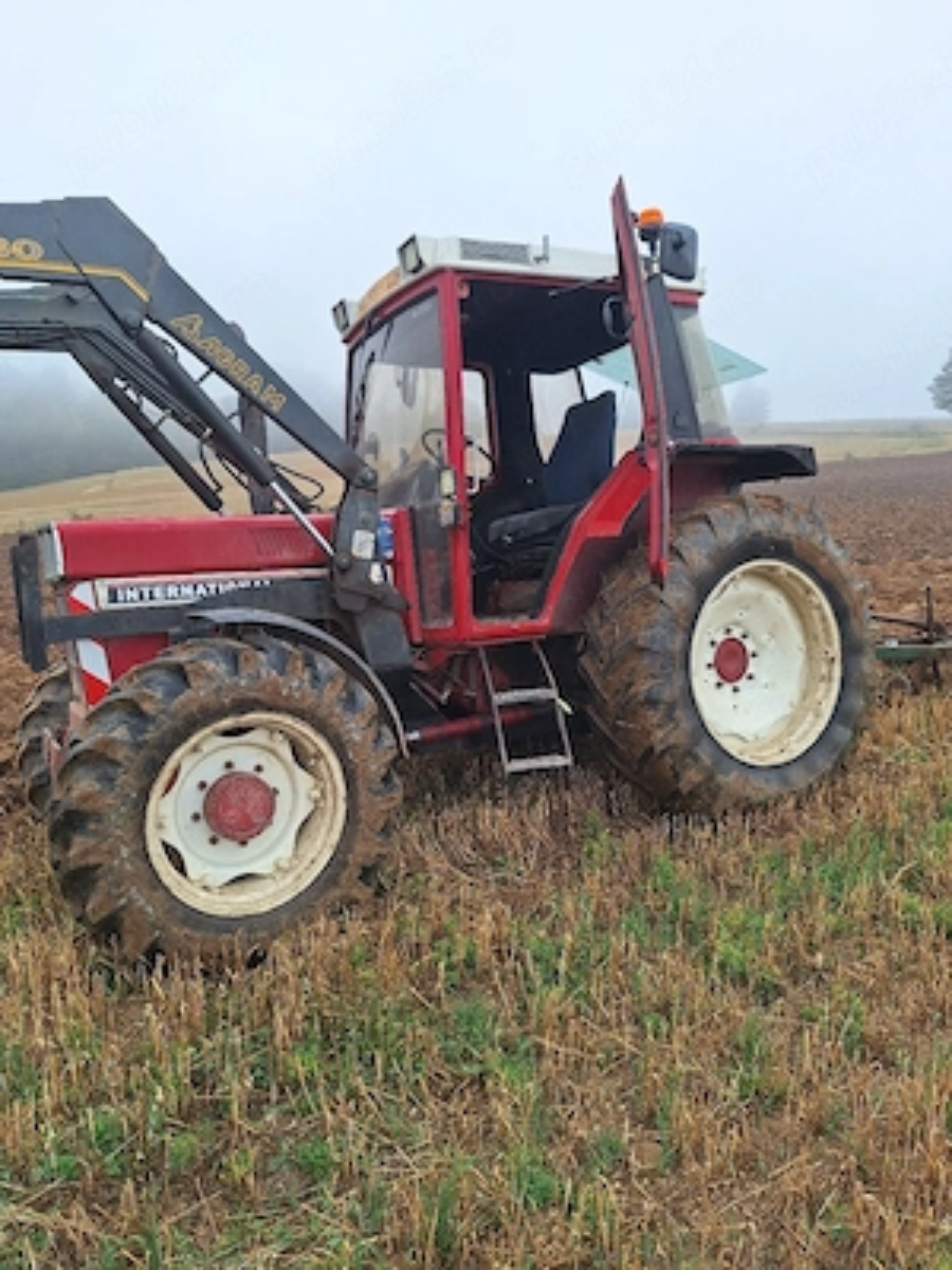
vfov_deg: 73.9
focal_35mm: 23
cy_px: 635
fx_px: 843
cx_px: 476
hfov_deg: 58.9
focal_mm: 5.54
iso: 40
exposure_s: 1/769
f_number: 1.8
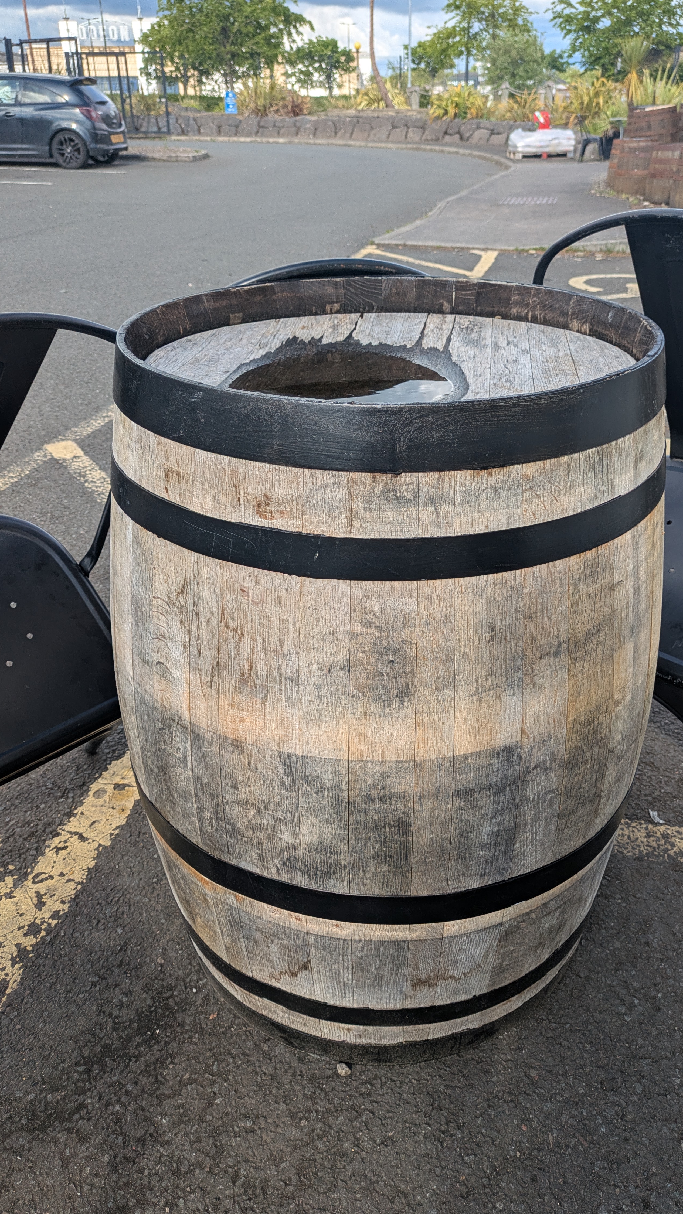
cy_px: 609
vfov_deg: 67.9
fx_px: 902
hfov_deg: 41.4
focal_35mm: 28
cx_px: 381
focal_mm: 5.43
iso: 51
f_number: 1.89
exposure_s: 1/935
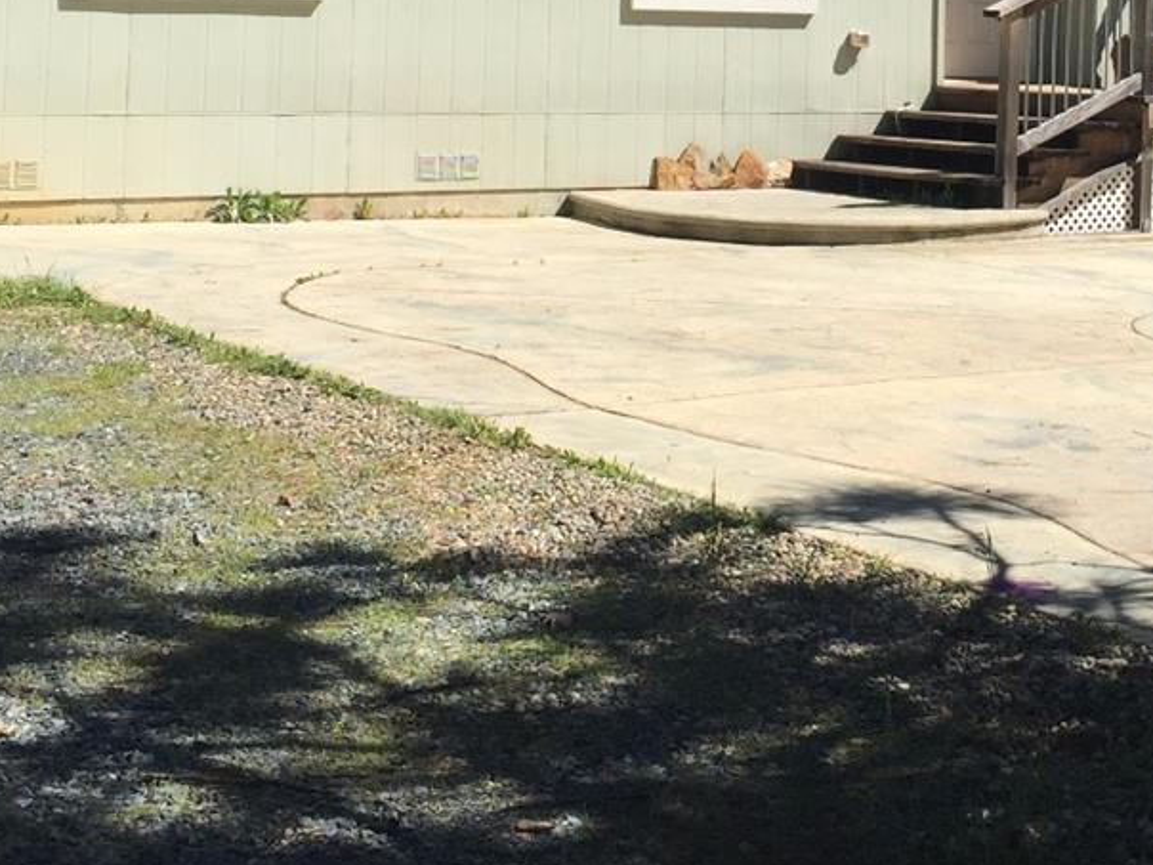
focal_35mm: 72
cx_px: 842
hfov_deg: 26.7
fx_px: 2398
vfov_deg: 19.6
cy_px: -69
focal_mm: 4.15
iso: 32
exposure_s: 1/2198
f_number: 2.2
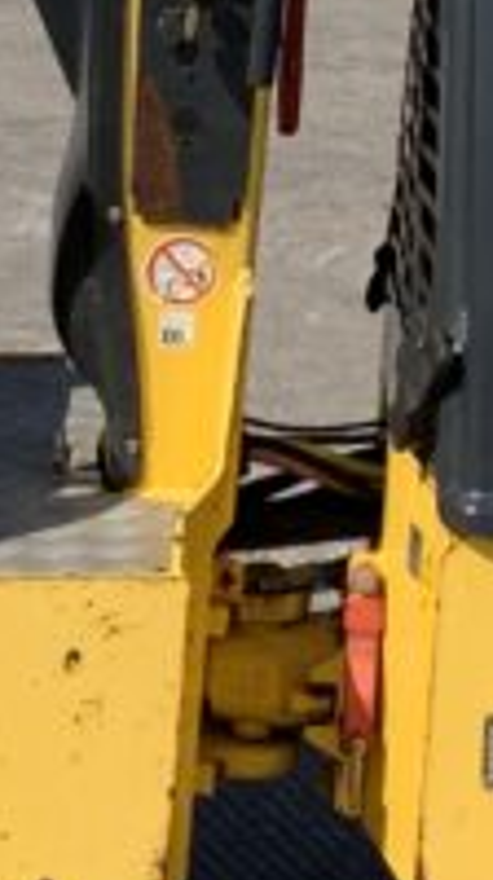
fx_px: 3778
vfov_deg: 13.0
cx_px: 511
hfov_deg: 7.4
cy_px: -110
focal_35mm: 162
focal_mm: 3
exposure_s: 1/2227
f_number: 1.8
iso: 16
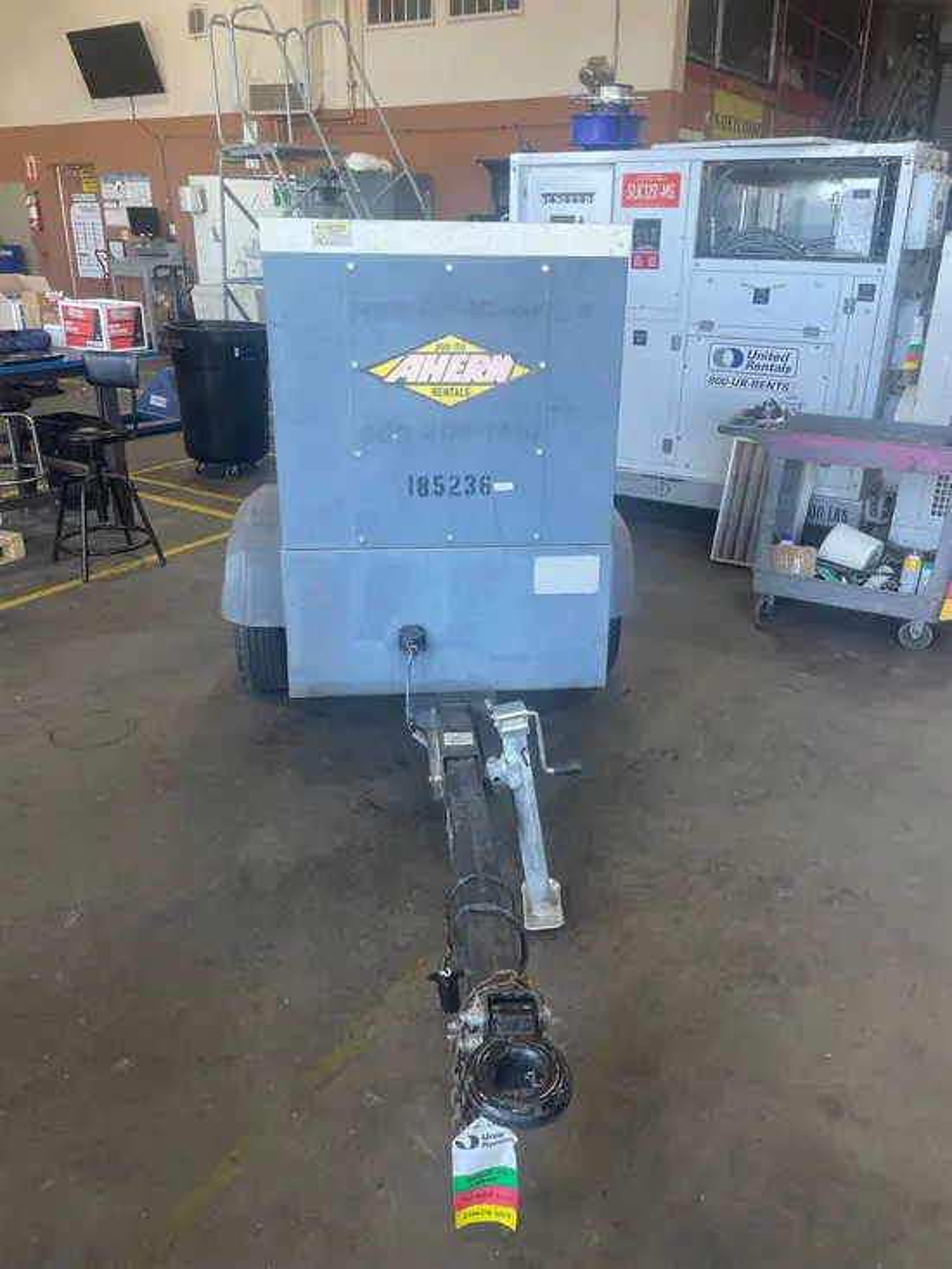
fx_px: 953
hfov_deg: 53.1
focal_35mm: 26
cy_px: 634
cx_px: 476
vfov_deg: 67.3
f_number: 1.6
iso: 64
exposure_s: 1/121
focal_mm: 4.2
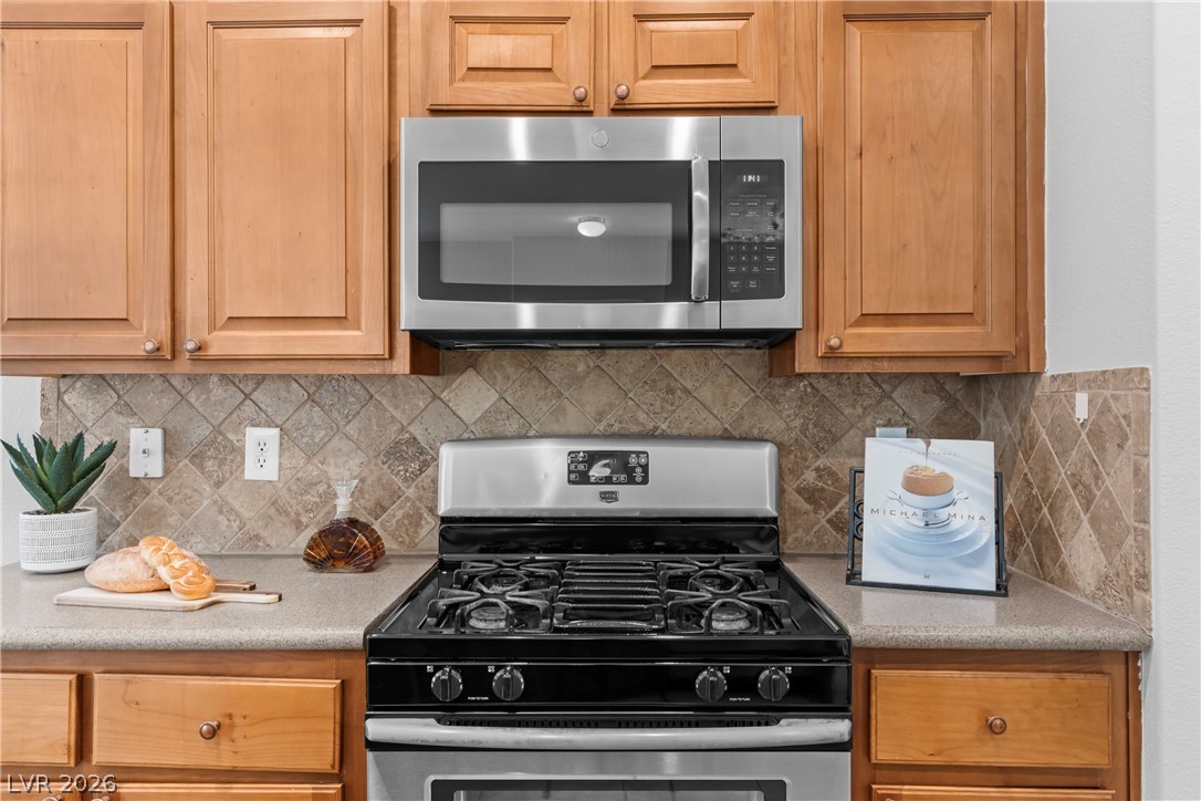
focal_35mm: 25
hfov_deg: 71.5
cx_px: 600
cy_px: 400
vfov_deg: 51.3
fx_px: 834
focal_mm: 25
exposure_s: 1/6
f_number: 8
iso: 400
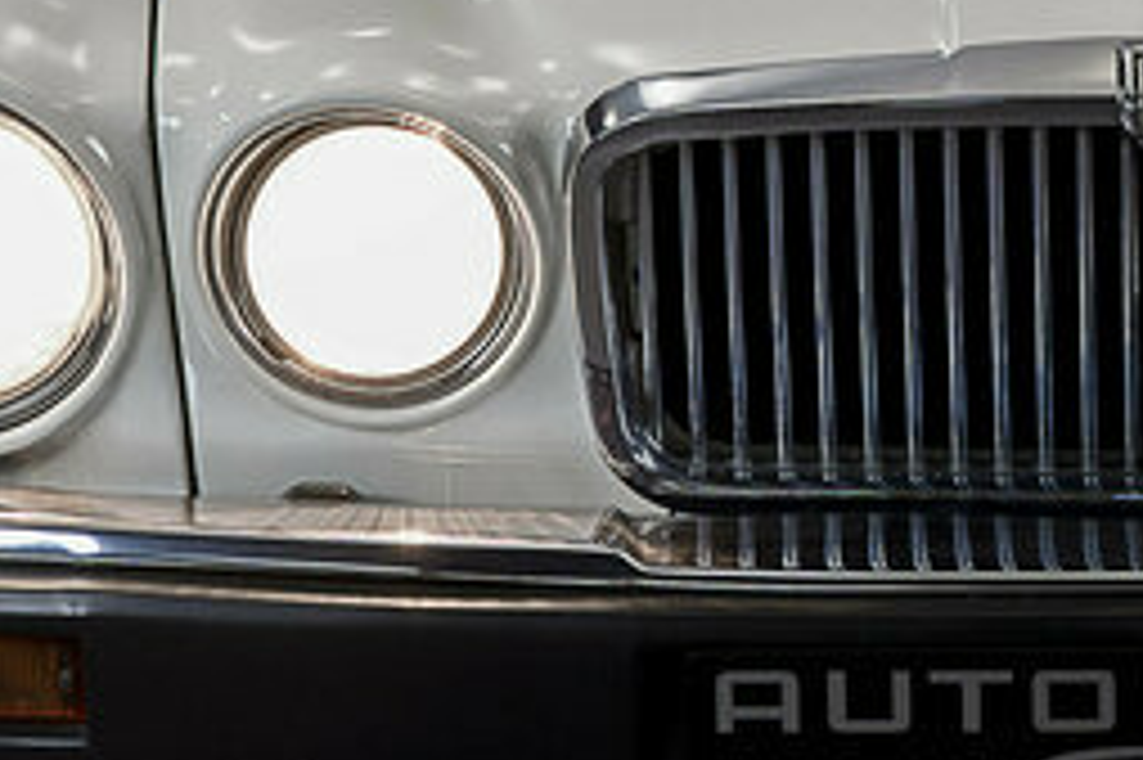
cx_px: 1184
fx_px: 6155
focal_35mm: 194
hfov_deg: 10.5
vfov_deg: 7.0
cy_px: -103
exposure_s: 1/8
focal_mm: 41
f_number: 7.1
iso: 250
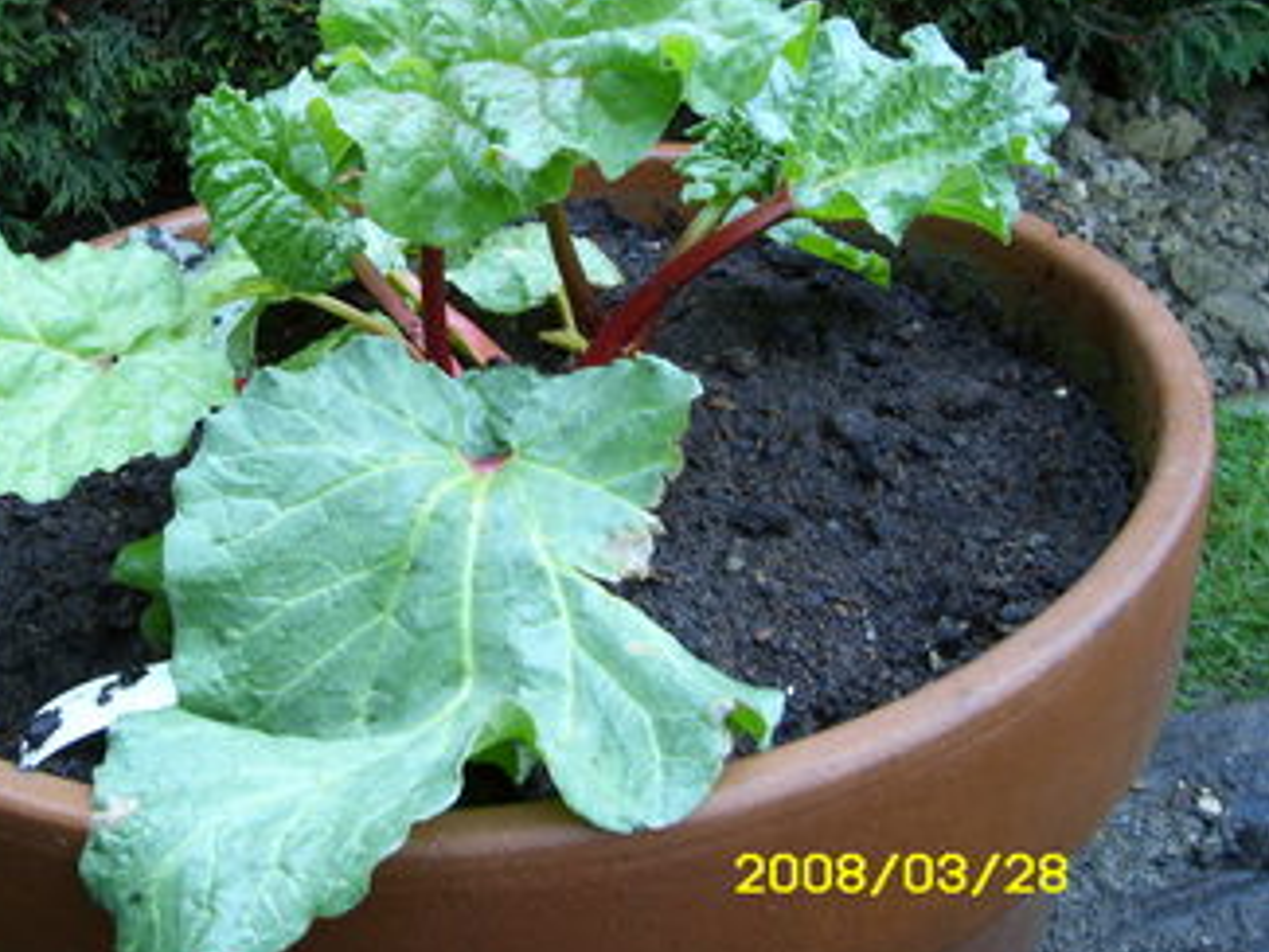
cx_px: 426
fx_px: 1540
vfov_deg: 34.2
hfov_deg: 44.2
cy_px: 367
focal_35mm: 42
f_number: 3.5
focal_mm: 6.3
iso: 50
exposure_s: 1/47
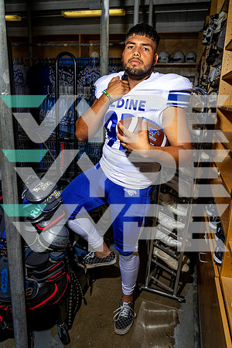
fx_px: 271
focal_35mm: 28
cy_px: 174
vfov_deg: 65.5
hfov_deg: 46.4
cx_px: 116
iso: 100
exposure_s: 1/125
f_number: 8
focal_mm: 28
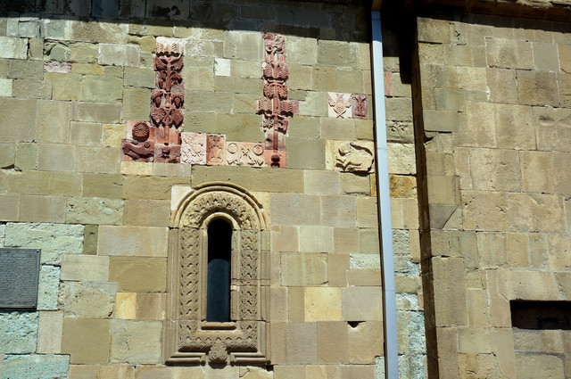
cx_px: 286
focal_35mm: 50
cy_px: 190
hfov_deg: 40.0
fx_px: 784
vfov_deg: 27.2
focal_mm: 33
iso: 100
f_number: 13
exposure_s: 1/160
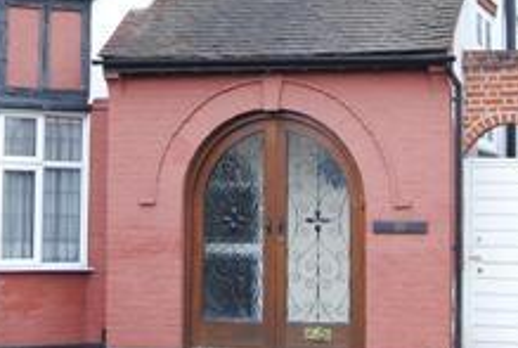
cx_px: 194
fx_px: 1514
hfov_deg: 19.4
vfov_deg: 13.0
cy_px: 38
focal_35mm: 105
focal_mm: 24
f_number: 5.6
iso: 200
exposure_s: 1/125
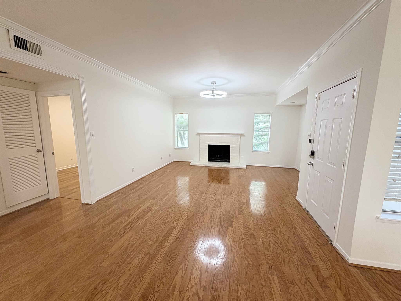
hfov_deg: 102.1
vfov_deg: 85.7
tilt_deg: -8.1
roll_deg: -0.1
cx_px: 200
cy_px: 150
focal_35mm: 14
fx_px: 162
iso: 200
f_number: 2.2
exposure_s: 1/60
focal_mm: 2.22
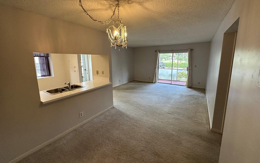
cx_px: 129
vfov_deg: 74.7
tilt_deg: -9.4
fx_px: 106
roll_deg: +0.7
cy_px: 76
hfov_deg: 101.5
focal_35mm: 15
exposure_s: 1/60
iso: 160
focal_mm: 2.22
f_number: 2.2
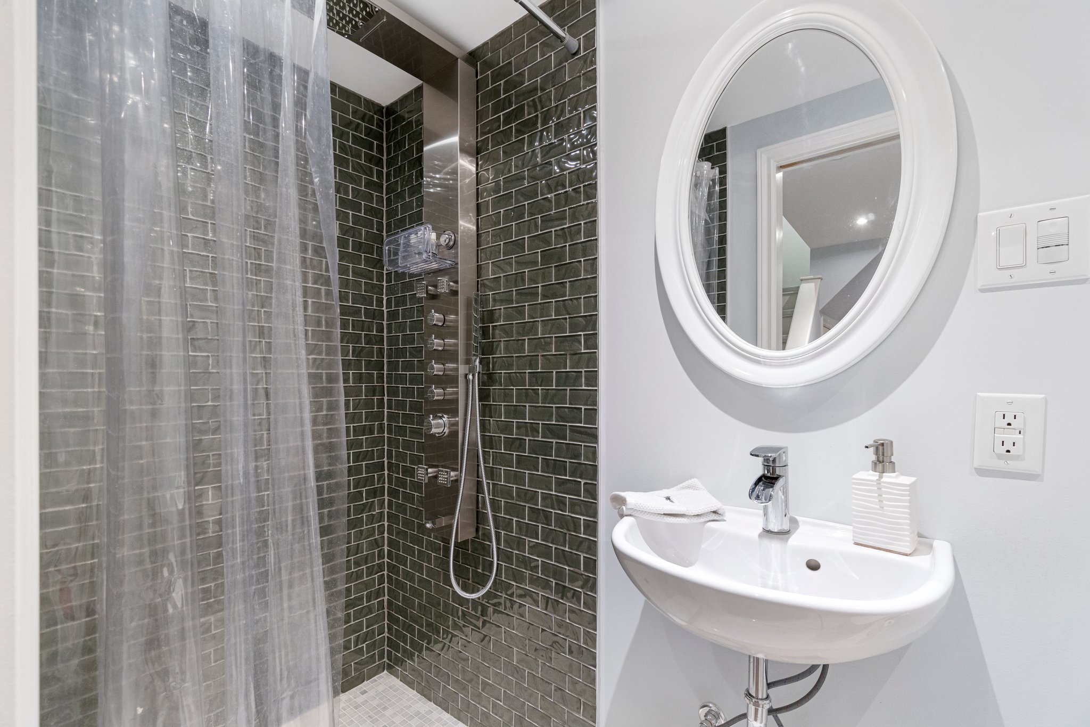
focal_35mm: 15
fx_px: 454
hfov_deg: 100.4
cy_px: 364
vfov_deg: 77.3
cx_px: 545
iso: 640
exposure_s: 1/2.5
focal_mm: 10
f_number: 6.3
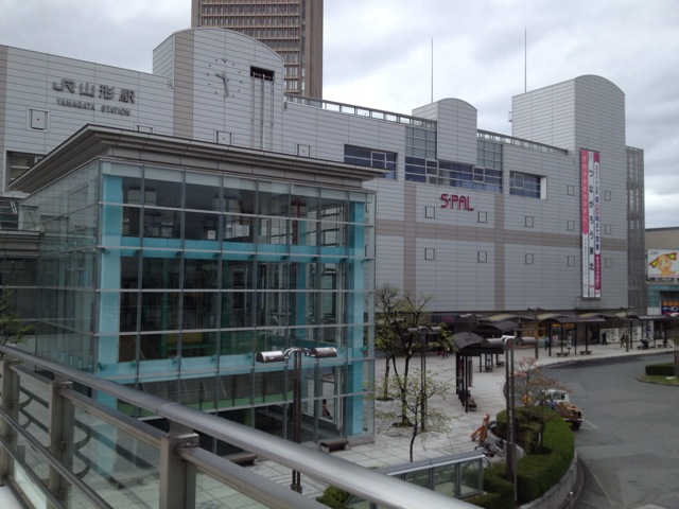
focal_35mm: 35
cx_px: 340
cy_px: 254
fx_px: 687
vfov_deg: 40.7
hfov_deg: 52.6
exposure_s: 1/968
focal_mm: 4.28
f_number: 2.4
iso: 64
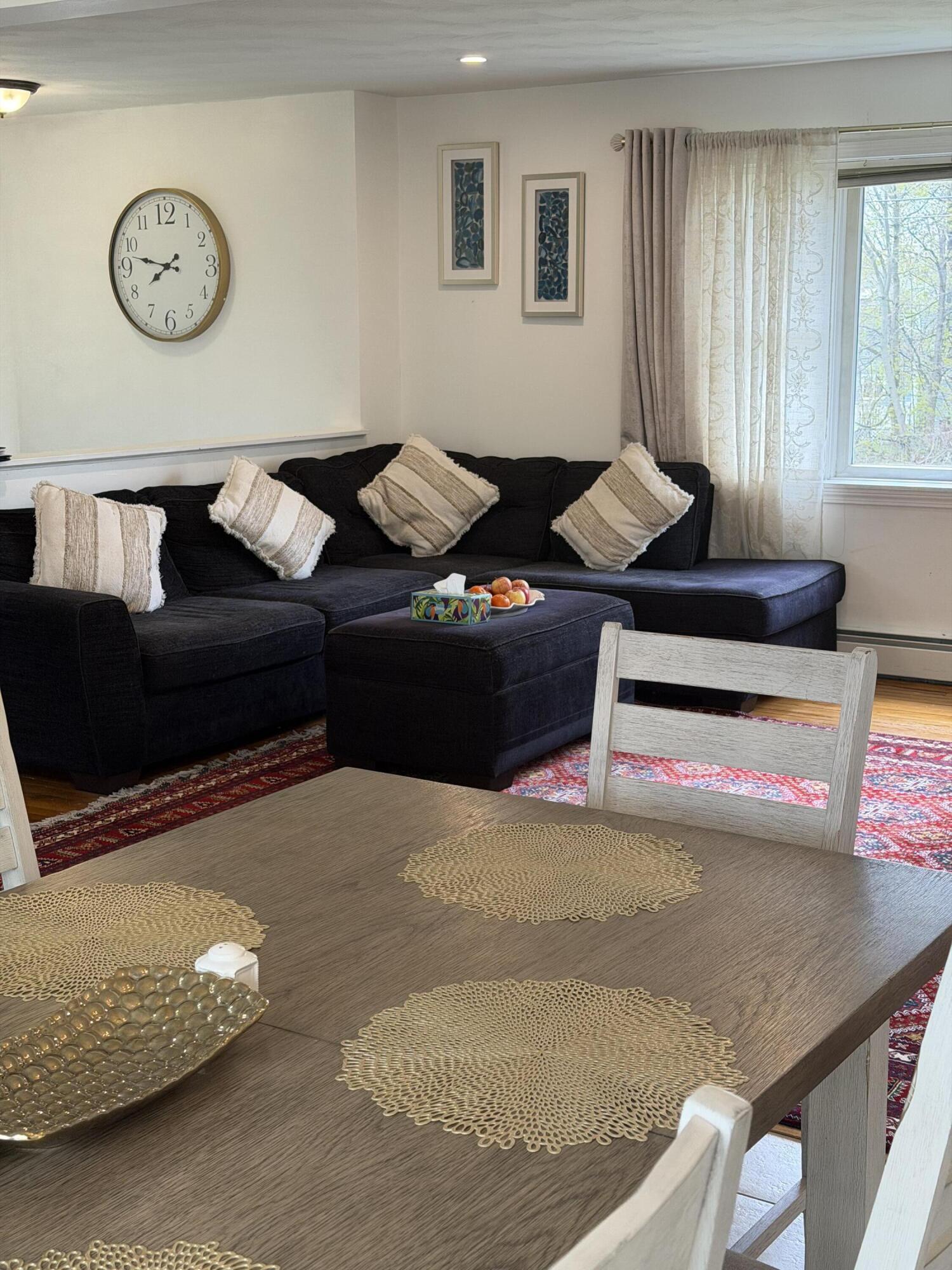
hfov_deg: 30.3
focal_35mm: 48
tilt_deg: -10.5
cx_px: 476
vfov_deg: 39.7
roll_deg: -0.2
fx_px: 1760
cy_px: 635
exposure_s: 1/133
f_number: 1.78
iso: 125
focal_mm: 6.76
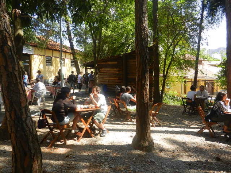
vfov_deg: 54.9
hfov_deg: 69.4
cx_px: 116
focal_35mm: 25
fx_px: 167
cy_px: 86
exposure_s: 1/250
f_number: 3.5
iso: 160
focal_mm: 4.5
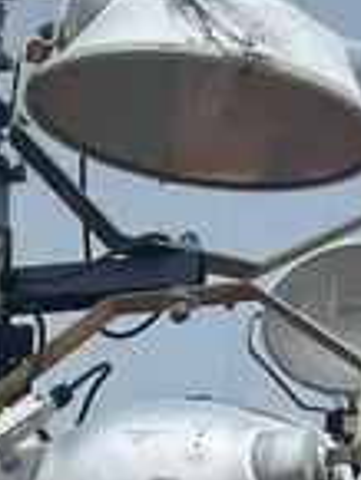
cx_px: -176
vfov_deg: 12.7
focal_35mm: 131
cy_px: 1038
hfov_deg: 10.9
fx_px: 1819
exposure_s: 1/1558
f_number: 1.6
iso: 50
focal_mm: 5.1
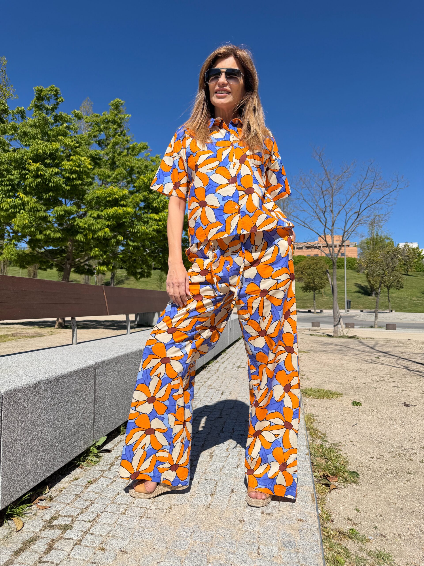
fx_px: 392
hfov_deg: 56.8
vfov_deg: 71.6
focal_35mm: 24
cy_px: 283
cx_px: 212
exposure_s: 1/6711
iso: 80
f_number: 1.78
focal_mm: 6.76
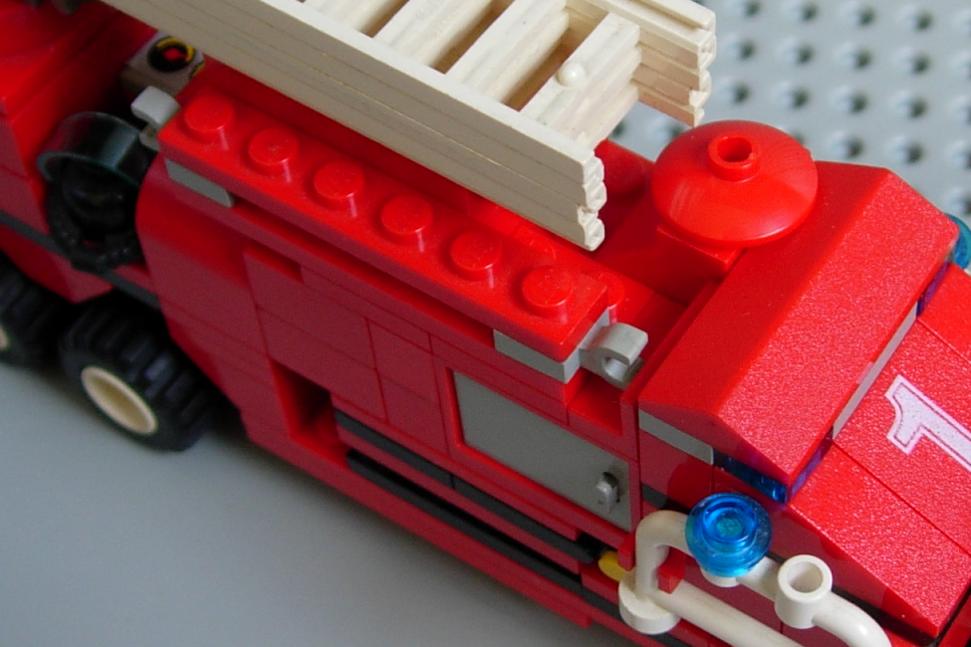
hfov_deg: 24.4
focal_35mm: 83
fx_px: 2239
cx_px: 593
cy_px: 356
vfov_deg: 16.5
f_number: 2.8
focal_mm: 7.8
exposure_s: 1/32.9
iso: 64
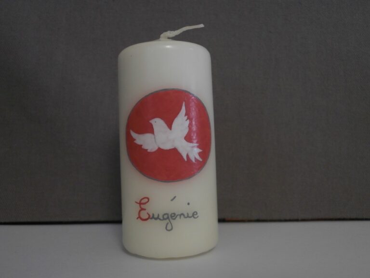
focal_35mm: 38
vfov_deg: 37.7
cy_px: 139
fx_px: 406
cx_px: 185
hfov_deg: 49.0
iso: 200
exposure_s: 1/3
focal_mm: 6.67
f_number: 3.9
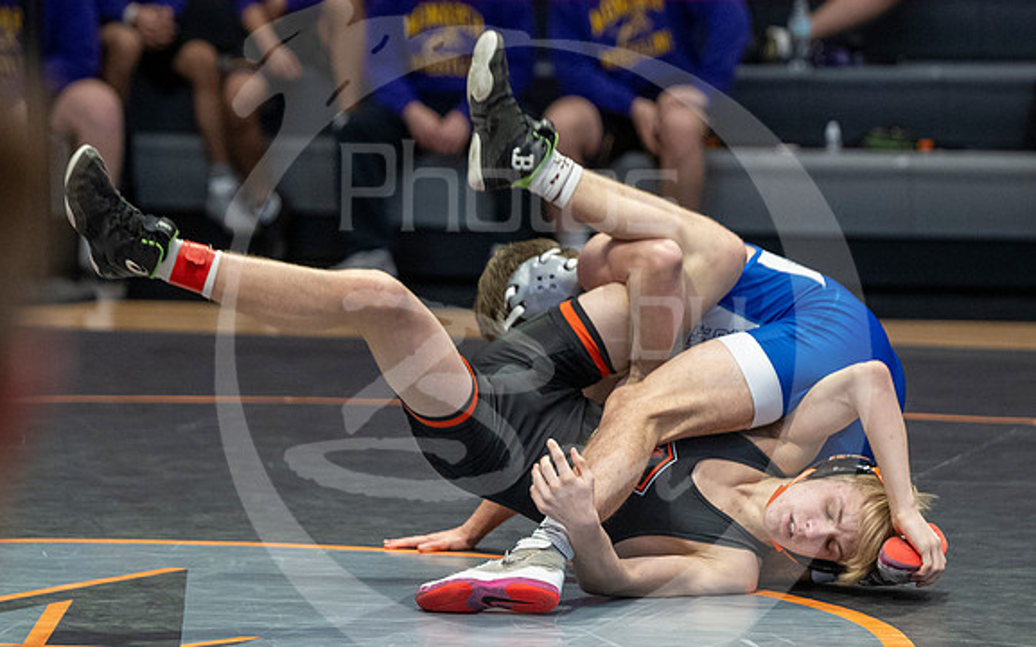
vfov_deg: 5.9
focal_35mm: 220
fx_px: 6209
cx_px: 550
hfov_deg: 9.5
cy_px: 590
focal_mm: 120
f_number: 2.8
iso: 3200
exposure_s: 1/1000
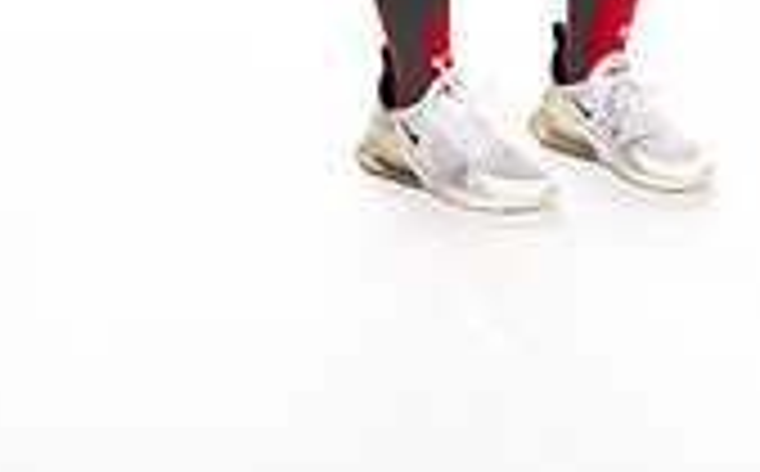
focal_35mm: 136
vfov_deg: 9.0
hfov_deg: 15.4
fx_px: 2812
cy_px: -503
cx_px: 495
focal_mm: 50
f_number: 6.3
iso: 400
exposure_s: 1/250
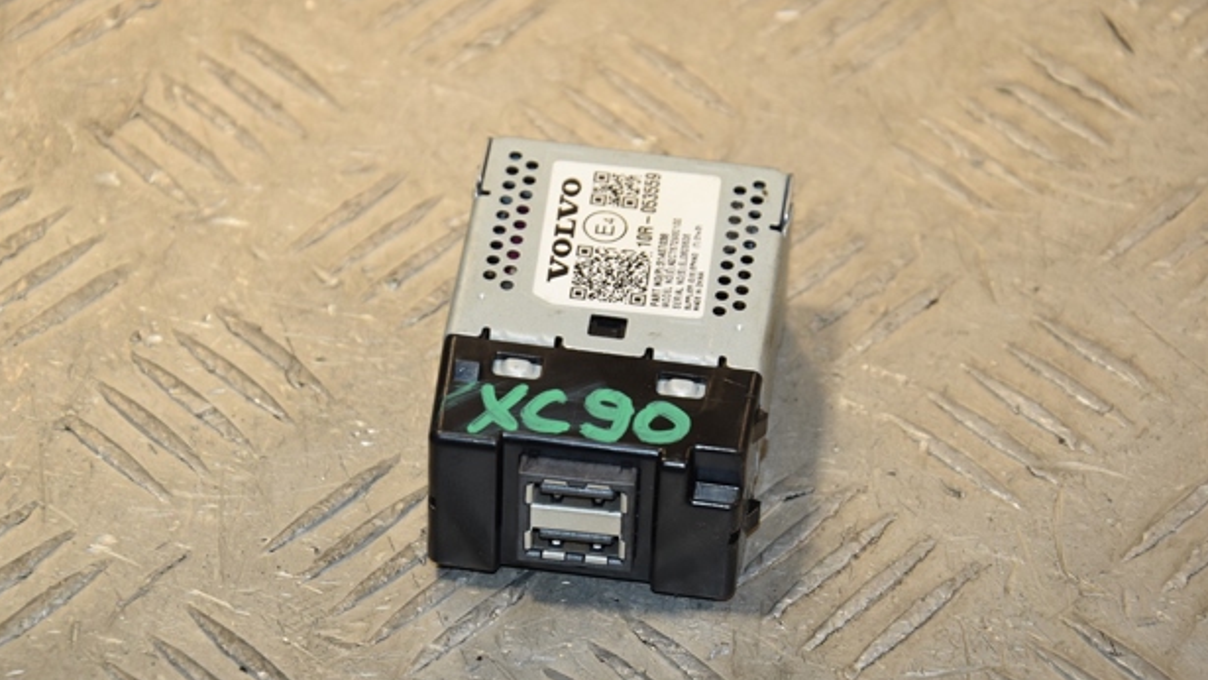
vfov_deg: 7.1
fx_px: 5495
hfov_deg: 12.5
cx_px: 613
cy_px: 385
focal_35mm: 172
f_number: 8
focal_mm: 105
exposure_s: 1/200
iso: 800
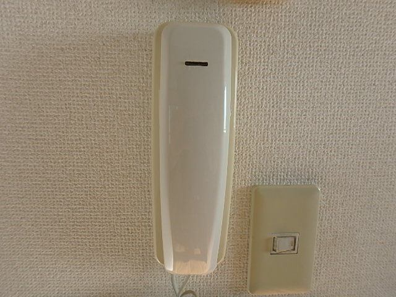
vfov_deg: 63.4
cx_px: 198
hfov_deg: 79.0
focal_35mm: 21
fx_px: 240
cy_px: 148
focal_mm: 3.7
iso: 125
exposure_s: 1/60
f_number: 3.5
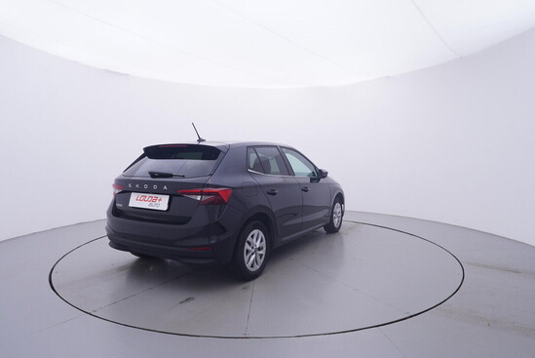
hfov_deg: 77.3
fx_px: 335
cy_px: 179
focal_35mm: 22
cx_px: 268
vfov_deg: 56.2
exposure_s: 1/80
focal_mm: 15
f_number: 5
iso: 200
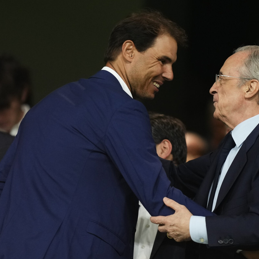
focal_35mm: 511
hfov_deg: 3.4
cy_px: 129
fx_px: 4326
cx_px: 164
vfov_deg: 3.4
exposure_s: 1/400
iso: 2000
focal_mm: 400
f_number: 2.8
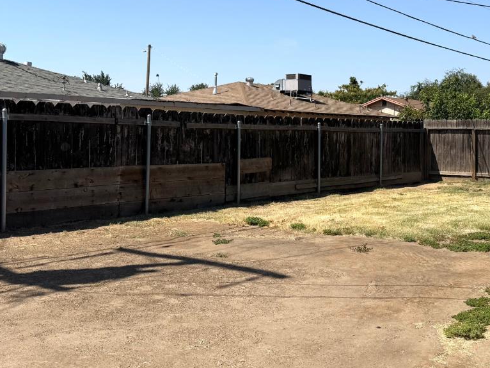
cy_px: 125
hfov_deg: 40.1
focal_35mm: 47
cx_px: 313
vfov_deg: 30.7
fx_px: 665
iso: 80
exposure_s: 1/6711
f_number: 1.78
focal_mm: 6.76
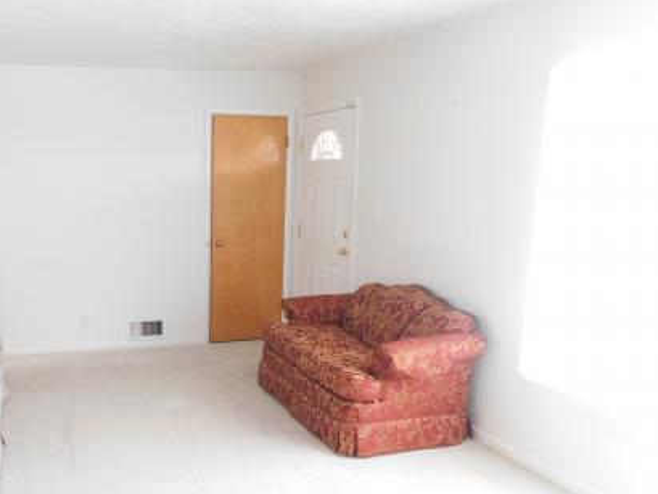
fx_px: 685
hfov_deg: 49.0
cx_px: 153
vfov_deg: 39.6
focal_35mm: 36
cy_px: 290
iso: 400
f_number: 3
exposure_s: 1/20
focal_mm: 4
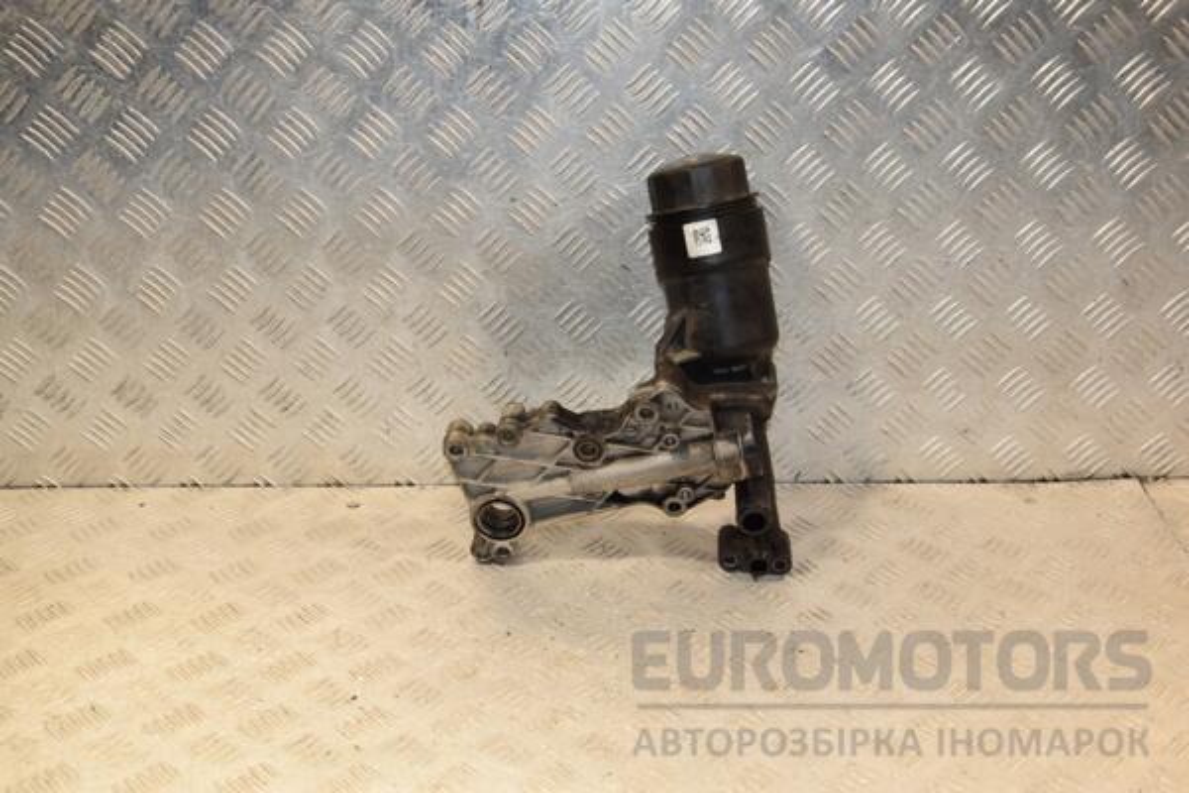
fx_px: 1486
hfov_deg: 43.6
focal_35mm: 45
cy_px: 396
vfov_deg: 29.9
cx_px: 594
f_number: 6.3
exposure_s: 1/200
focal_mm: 30
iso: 800
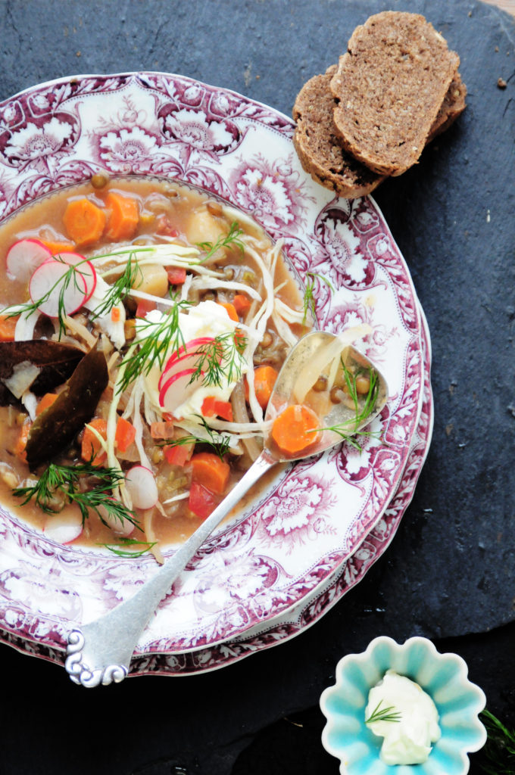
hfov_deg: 10.1
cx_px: 258
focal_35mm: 135
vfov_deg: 15.2
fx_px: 2905
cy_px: 388
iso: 2000
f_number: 4.5
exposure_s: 1/400
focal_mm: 90
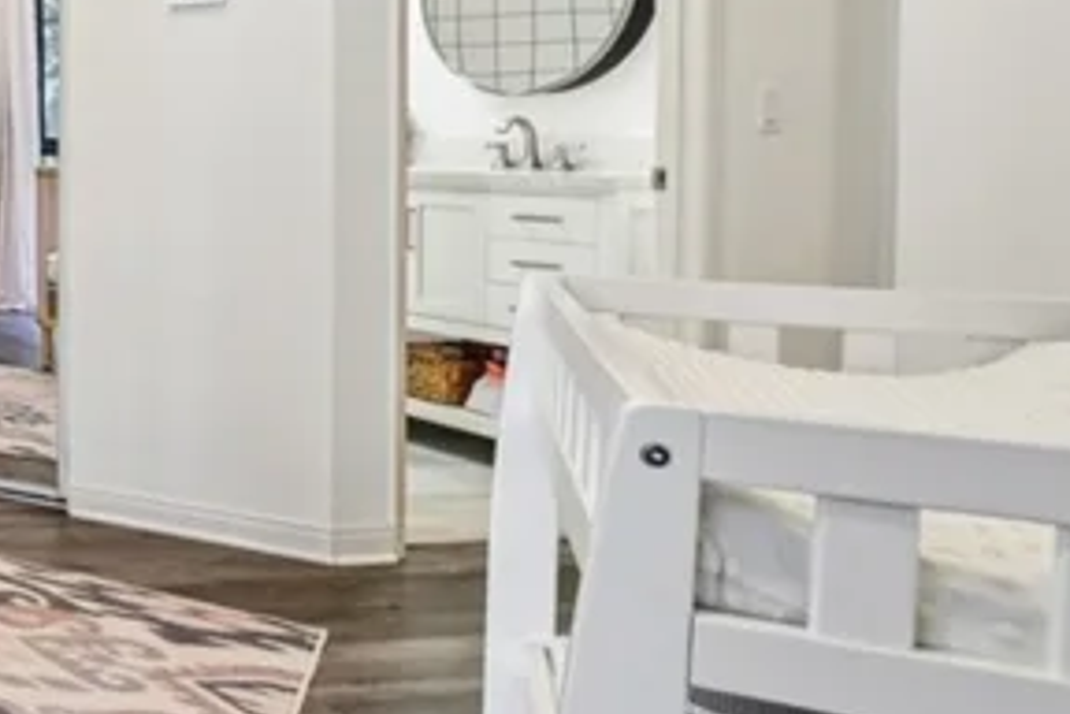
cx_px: -474
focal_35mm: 38
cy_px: 126
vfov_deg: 33.8
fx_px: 1129
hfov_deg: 31.1
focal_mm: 13
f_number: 8
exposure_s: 1/8
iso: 250
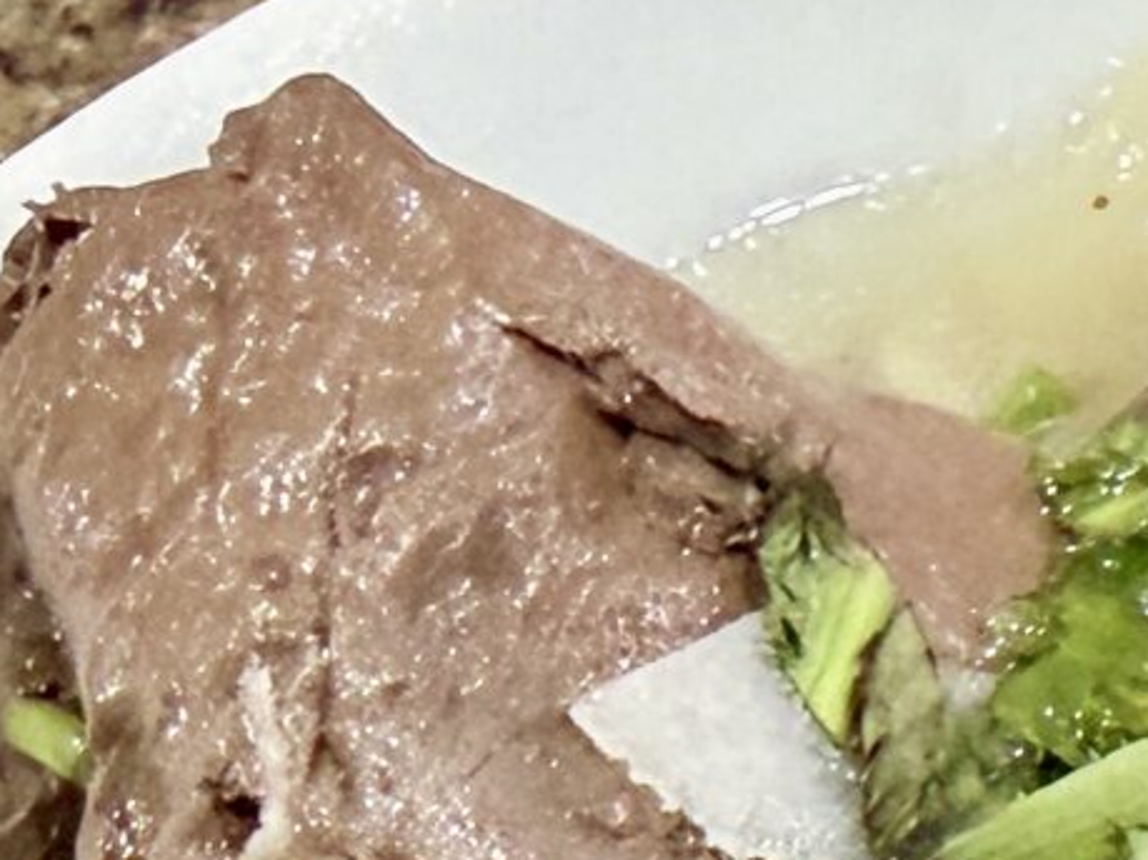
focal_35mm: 134
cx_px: 1716
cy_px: 1895
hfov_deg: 13.8
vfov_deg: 10.0
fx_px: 4443
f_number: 2.2
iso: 400
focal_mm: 2.22
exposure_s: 1/50
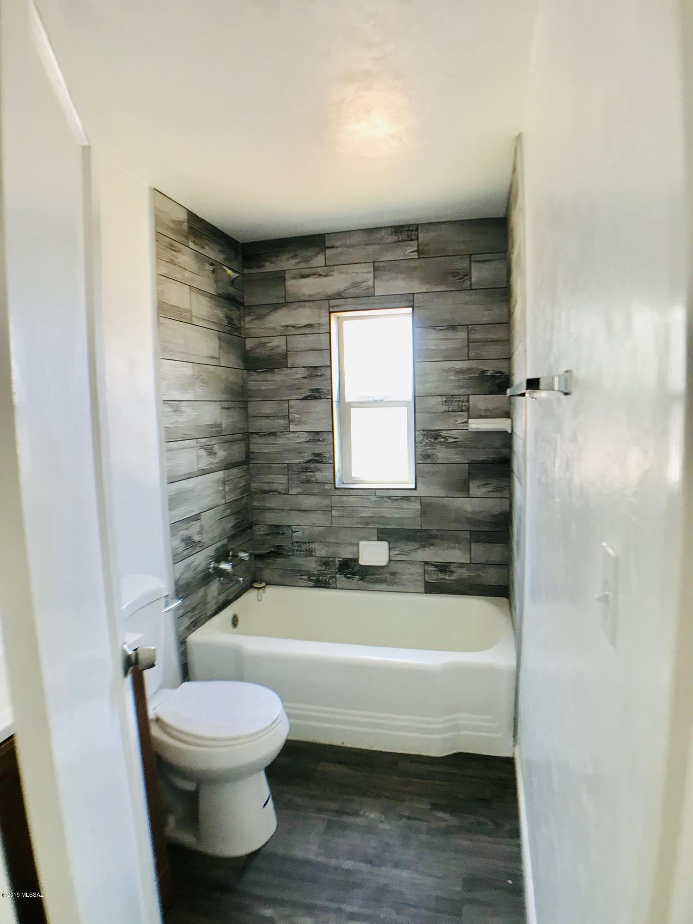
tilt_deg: -6.2
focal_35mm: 28
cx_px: 346
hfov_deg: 49.7
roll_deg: +1.2
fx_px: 747
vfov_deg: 63.4
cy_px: 462
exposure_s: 1/24
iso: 32
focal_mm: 3.99
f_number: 1.8
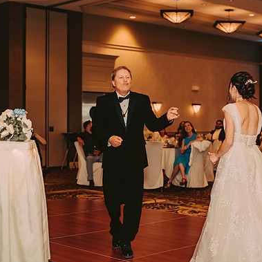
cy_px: 130
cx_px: 115
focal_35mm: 65
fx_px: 557
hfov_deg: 26.5
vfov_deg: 26.5
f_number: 2.5
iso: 800
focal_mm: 50
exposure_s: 1/125
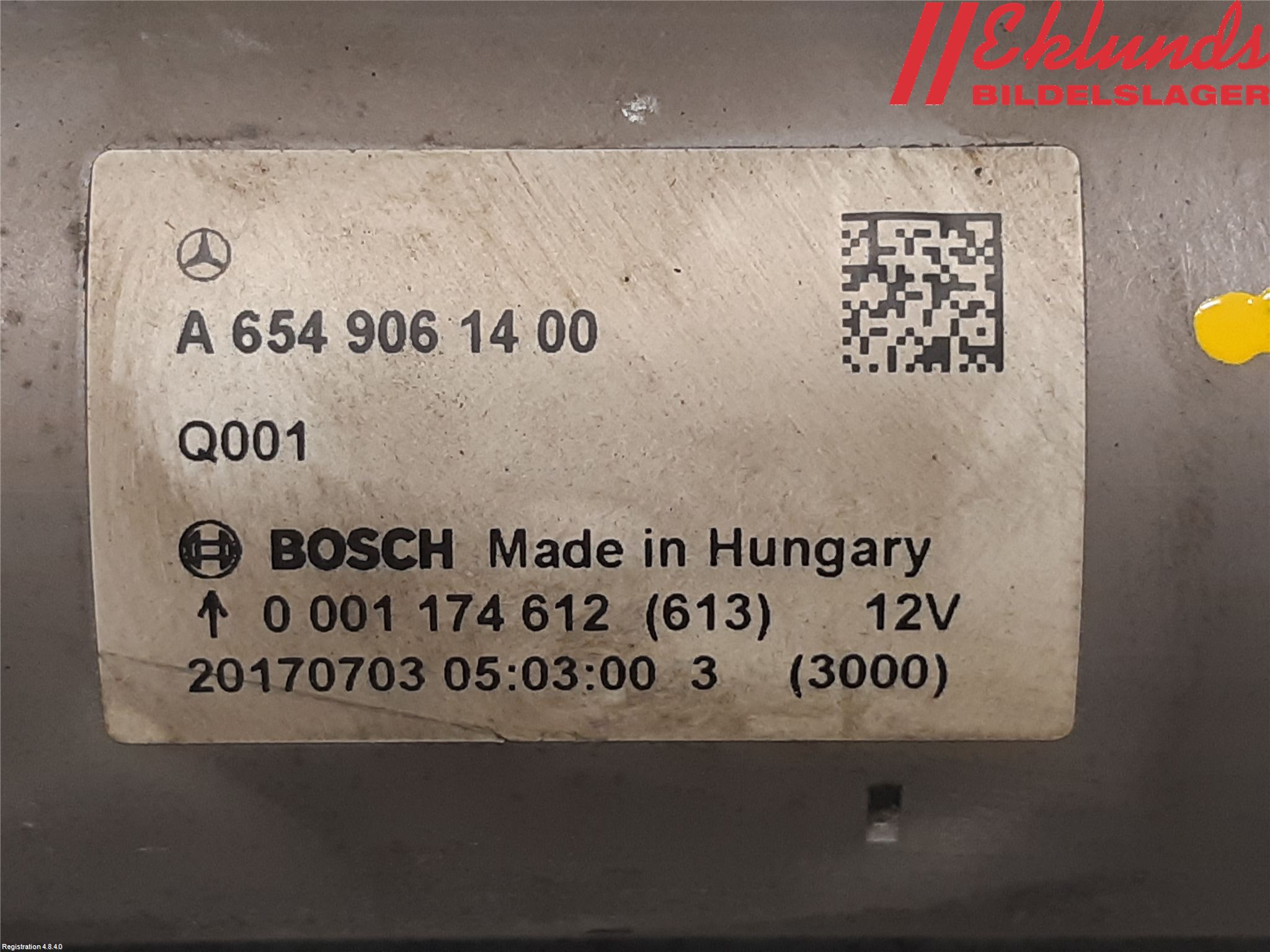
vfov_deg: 53.1
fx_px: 954
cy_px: 476
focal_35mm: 26
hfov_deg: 67.3
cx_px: 635
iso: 100
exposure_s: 1/50
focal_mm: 3.93
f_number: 1.7
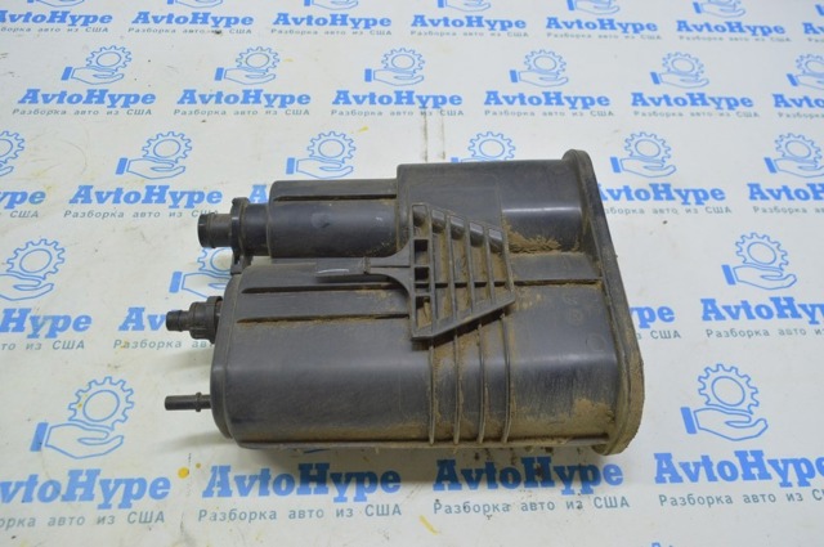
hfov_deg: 67.4
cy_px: 274
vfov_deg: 47.8
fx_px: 617
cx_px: 412
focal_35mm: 27
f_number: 5.6
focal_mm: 18
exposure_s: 1/20
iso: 400
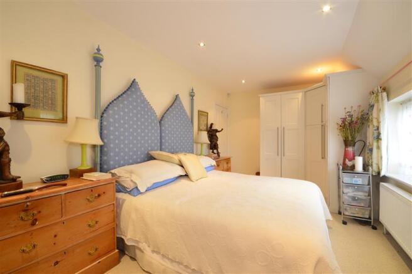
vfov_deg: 77.3
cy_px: 137
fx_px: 172
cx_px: 206
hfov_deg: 100.4
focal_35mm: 15
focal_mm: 10
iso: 400
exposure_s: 1/2
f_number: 16
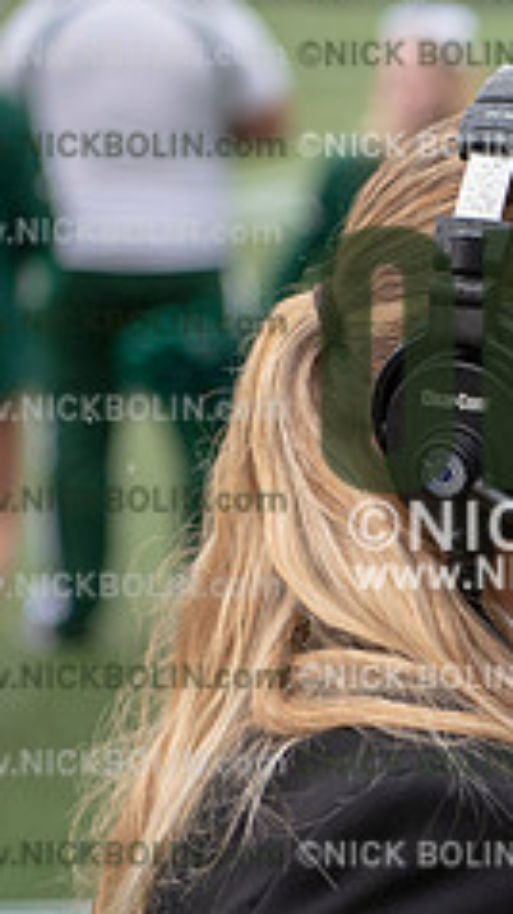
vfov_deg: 12.1
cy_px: 411
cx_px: 590
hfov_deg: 6.8
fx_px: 4315
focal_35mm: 178
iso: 1000
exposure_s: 1/2000
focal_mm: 70
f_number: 2.8
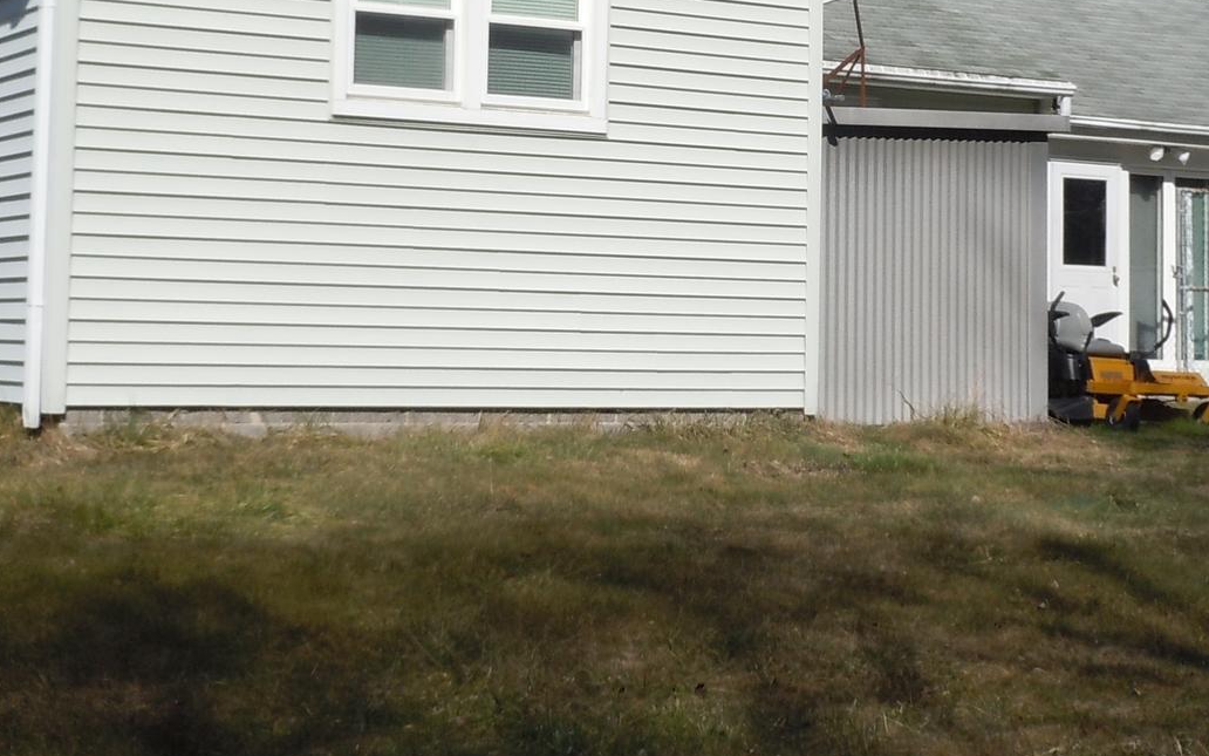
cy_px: 154
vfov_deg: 15.8
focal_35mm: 82
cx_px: 685
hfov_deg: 25.2
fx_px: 2702
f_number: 8.6
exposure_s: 1/250
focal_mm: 6.9
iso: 100
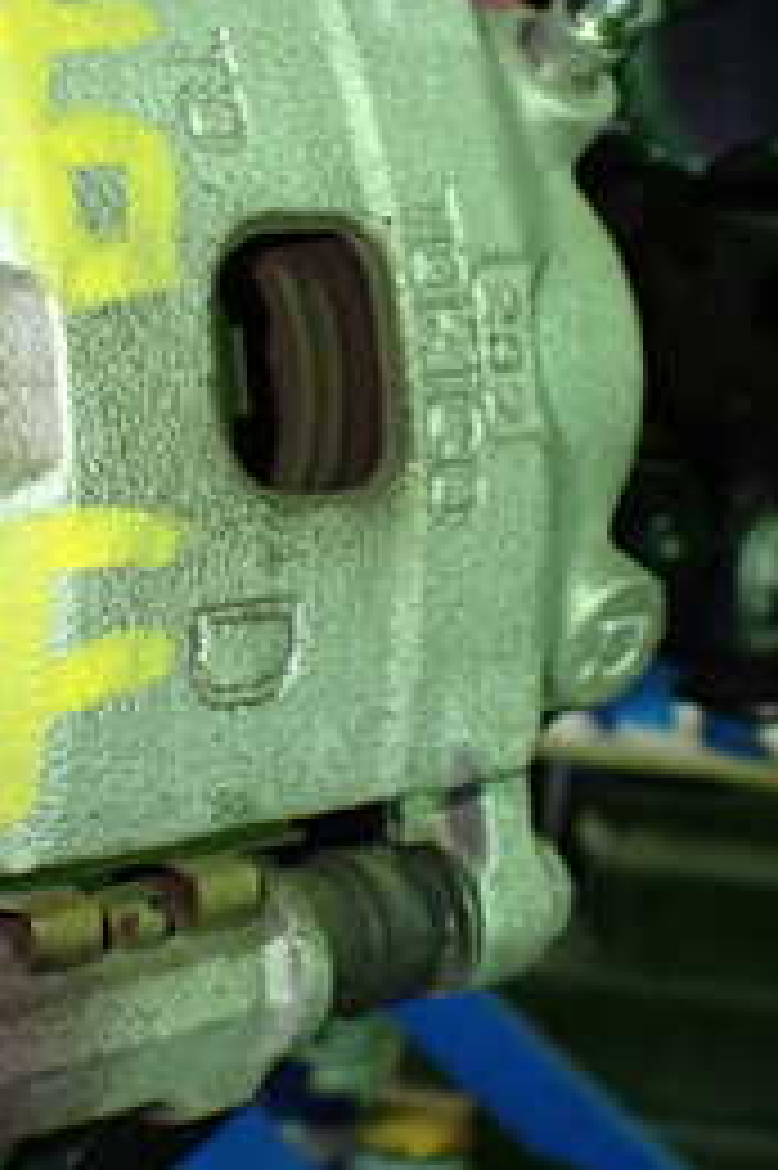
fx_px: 2337
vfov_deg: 27.9
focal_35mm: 72
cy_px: 392
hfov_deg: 18.7
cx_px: 121
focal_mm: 5.4
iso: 800
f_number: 2.3
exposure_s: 1/100
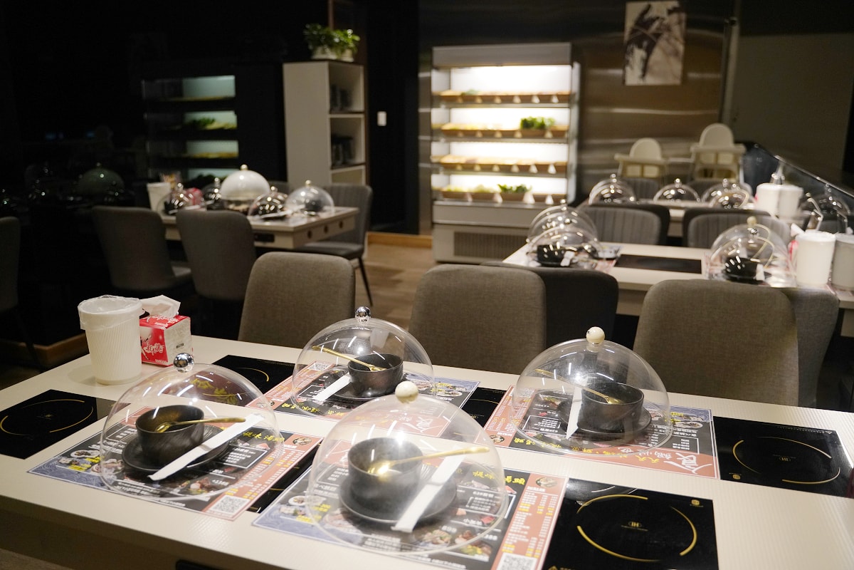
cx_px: 427
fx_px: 664
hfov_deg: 65.5
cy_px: 285
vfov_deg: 46.4
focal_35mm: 28
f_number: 3.2
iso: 1600
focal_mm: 28
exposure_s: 1/160
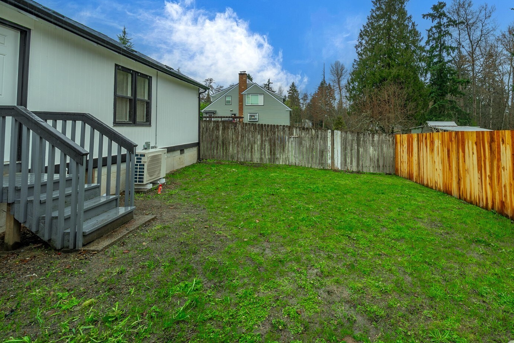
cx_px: 279
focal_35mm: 16
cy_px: 153
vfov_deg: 73.6
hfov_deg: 96.5
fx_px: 229
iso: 80
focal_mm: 13
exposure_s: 1/30
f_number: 7.1
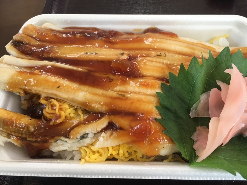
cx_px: 139
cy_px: 99
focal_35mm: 33
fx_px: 235
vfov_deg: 42.9
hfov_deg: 55.2
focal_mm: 4.15
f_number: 2.2
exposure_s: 1/30
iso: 40
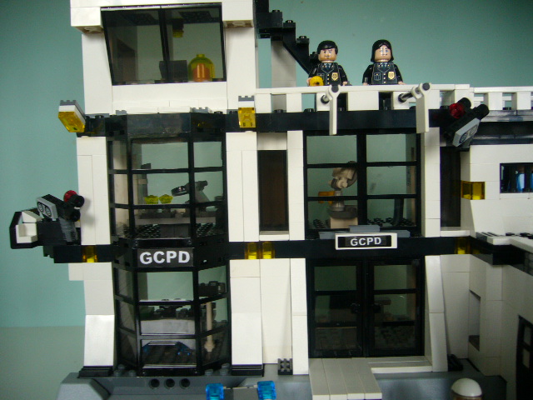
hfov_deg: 52.6
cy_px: 200
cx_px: 266
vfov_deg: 40.7
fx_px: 539
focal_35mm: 35
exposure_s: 1/40
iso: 100
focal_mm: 5.8
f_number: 2.8
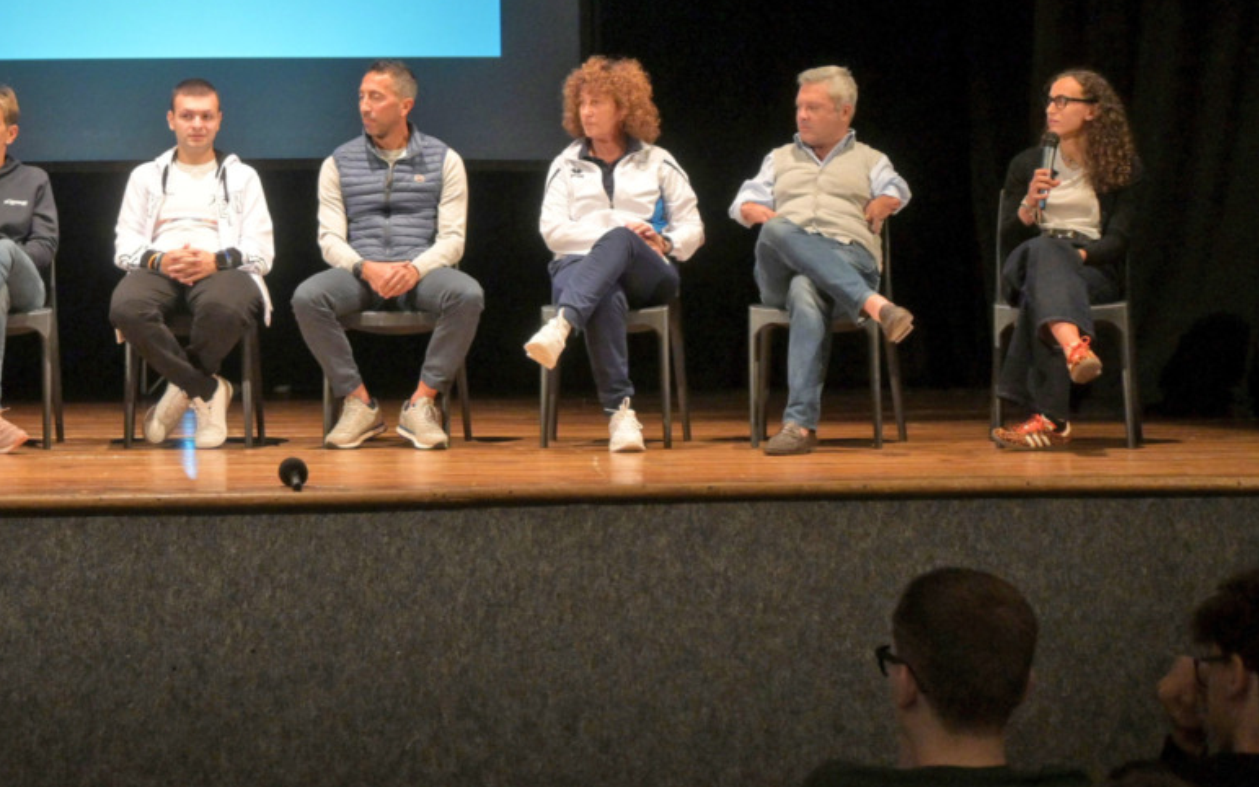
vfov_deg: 16.8
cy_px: 151
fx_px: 2652
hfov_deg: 26.3
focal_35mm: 77
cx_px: 282
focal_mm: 30.5
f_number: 4.8
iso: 2500
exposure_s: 1/50
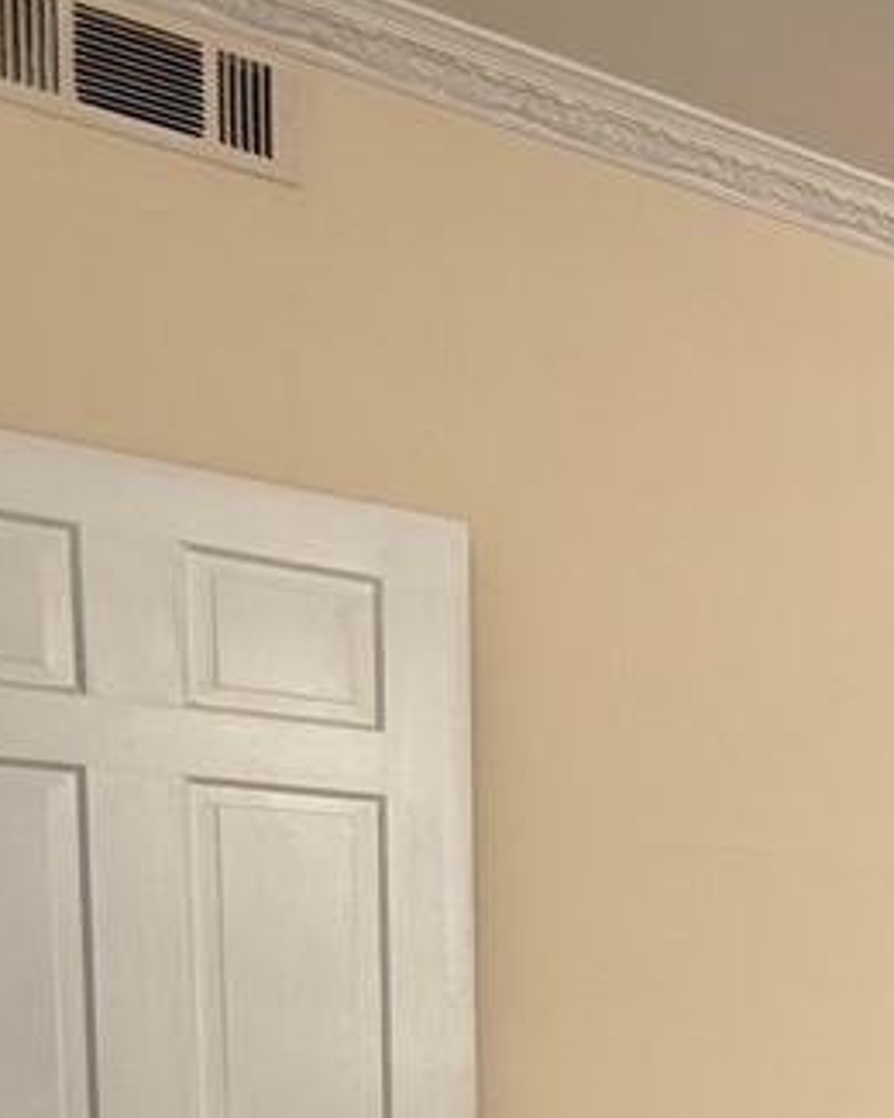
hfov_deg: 22.8
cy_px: 1118
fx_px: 1422
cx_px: 1544
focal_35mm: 43
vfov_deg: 38.2
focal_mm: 2.22
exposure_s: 1/99
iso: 50
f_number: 2.2
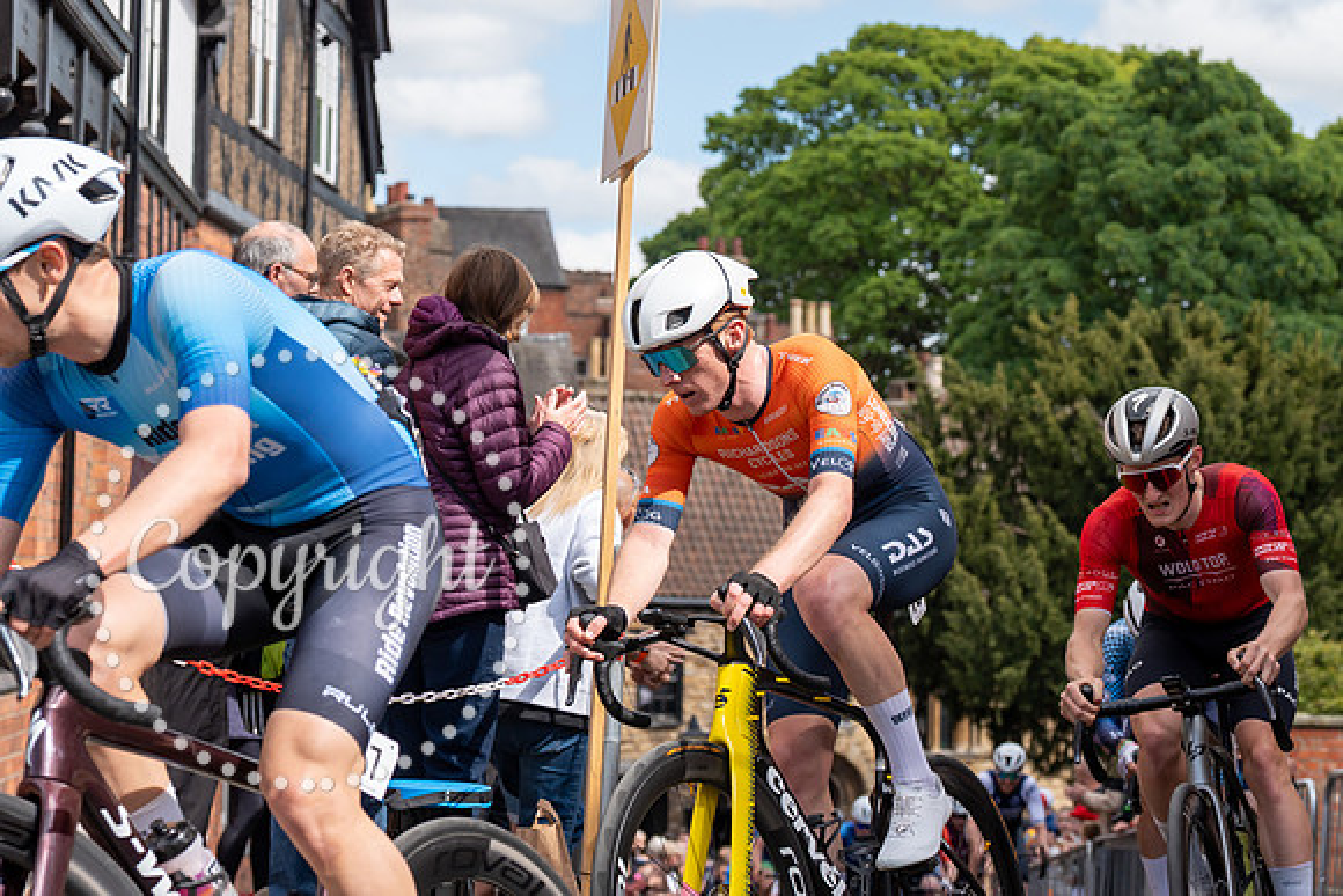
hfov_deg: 21.1
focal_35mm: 96
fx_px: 3590
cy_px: 280
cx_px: 923
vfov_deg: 14.2
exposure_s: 1/1000
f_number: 5
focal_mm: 70
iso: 320
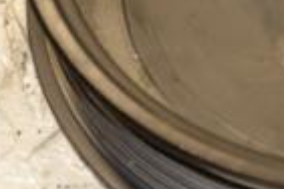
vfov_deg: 2.2
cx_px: 352
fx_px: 4938
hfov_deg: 3.3
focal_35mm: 626
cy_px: -66
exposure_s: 1/200
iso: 800
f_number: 6.3
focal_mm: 98
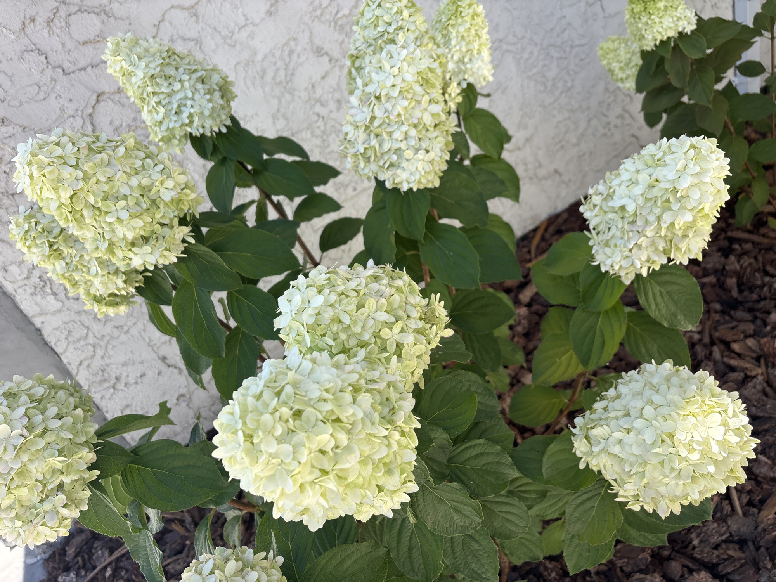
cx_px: 388
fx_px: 583
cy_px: 291
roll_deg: +20.0
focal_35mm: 26
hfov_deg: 67.3
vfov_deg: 53.1
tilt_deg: -32.0
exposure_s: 1/805
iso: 50
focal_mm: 5.96
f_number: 1.6
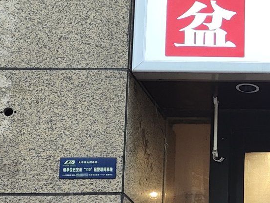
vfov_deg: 11.7
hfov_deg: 13.6
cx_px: 539
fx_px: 968
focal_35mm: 124
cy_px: 259
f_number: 1.79
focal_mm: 4.71
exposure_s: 1/123
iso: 50
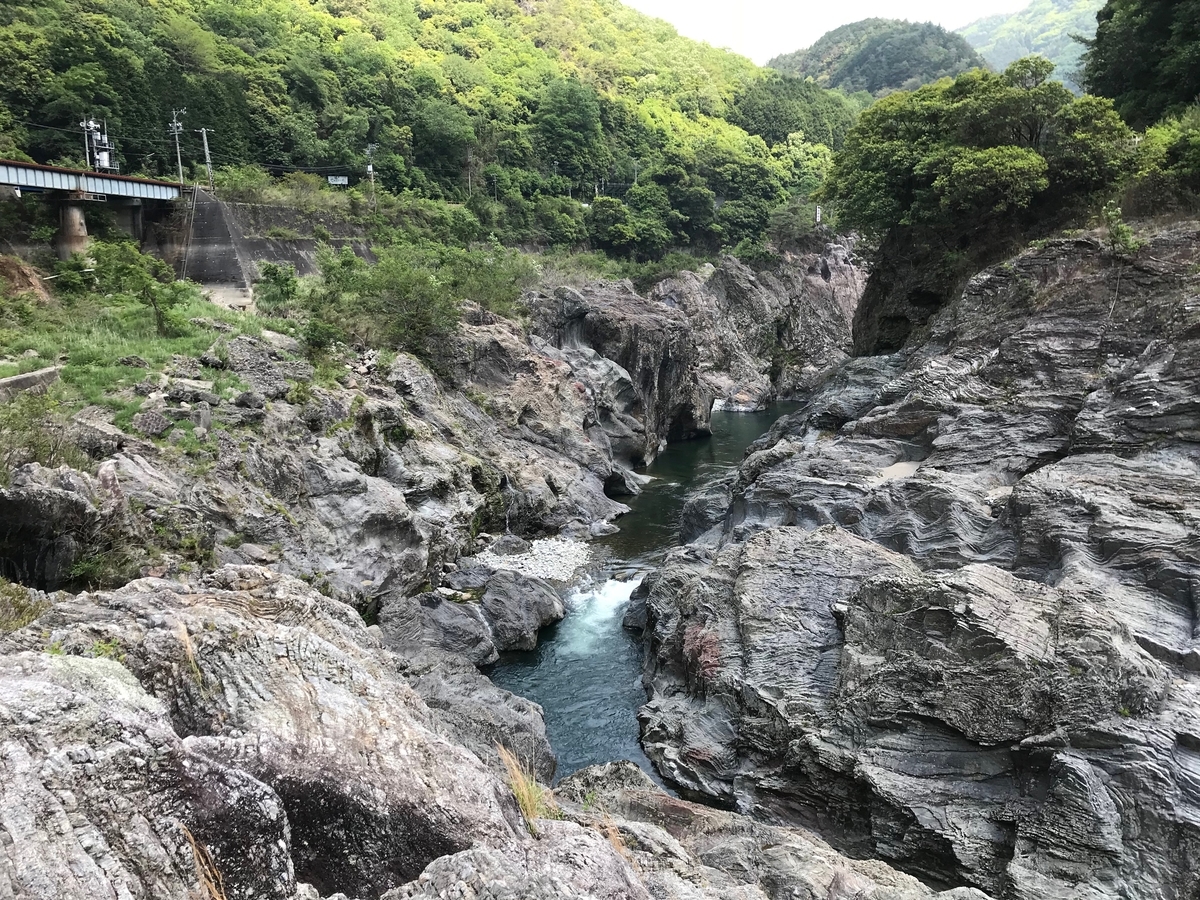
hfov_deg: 63.4
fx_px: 971
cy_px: 450
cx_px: 600
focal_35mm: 28
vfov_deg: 49.7
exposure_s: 1/538
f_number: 1.8
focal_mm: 3.99
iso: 20
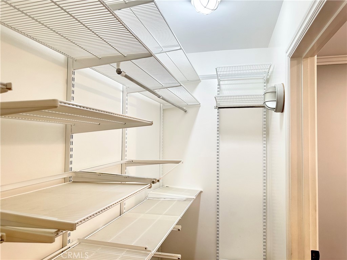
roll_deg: -0.4
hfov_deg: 71.6
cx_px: 174
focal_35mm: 24
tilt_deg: +2.9
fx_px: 241
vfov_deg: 56.8
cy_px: 130
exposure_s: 1/60
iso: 125
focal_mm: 6.86
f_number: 1.78
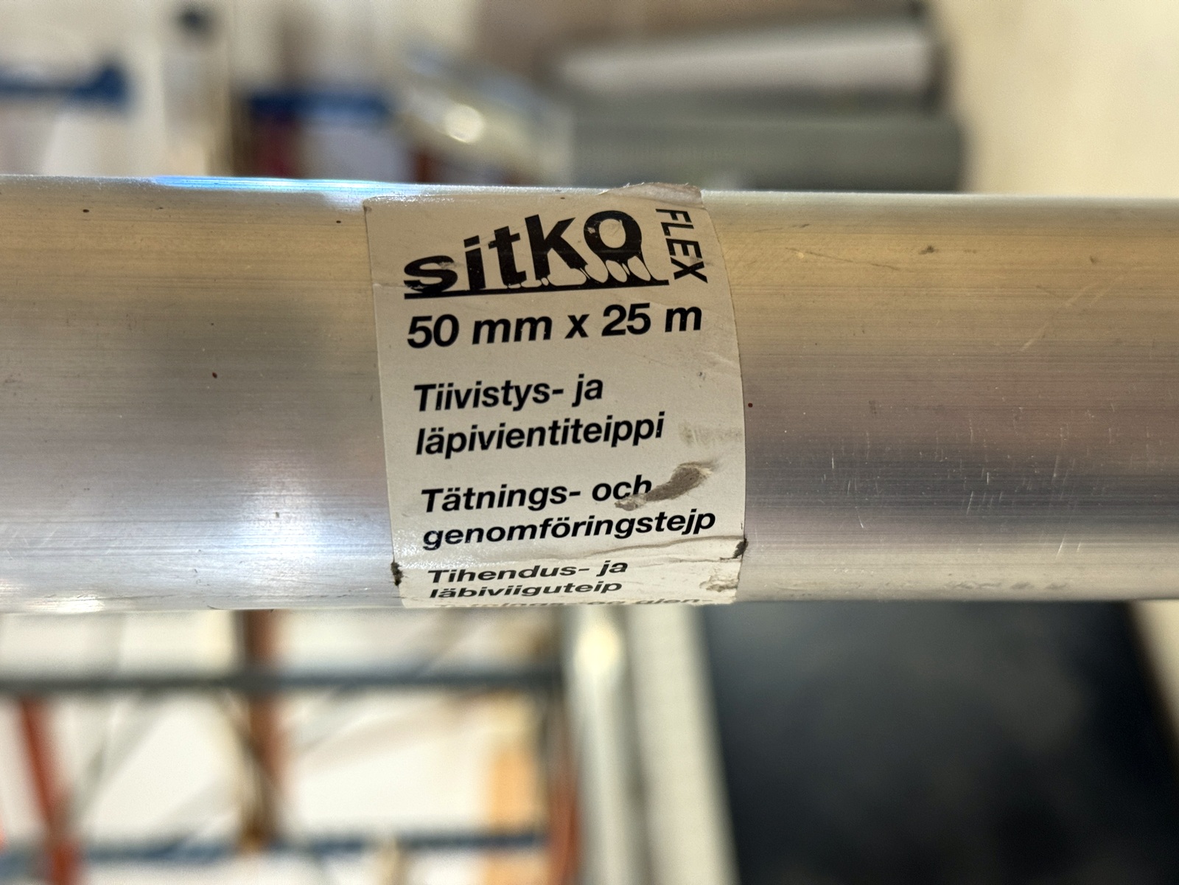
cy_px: 442
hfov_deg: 39.7
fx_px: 1635
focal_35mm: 48
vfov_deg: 30.3
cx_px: 590
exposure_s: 1/50
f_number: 1.78
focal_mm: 6.76
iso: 125
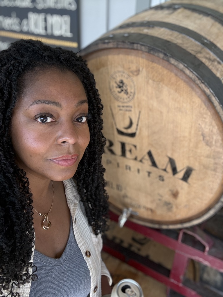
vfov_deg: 60.0
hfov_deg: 46.8
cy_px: 148
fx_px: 258
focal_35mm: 30
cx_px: 112
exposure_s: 1/122
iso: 40
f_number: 1.9
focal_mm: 2.69
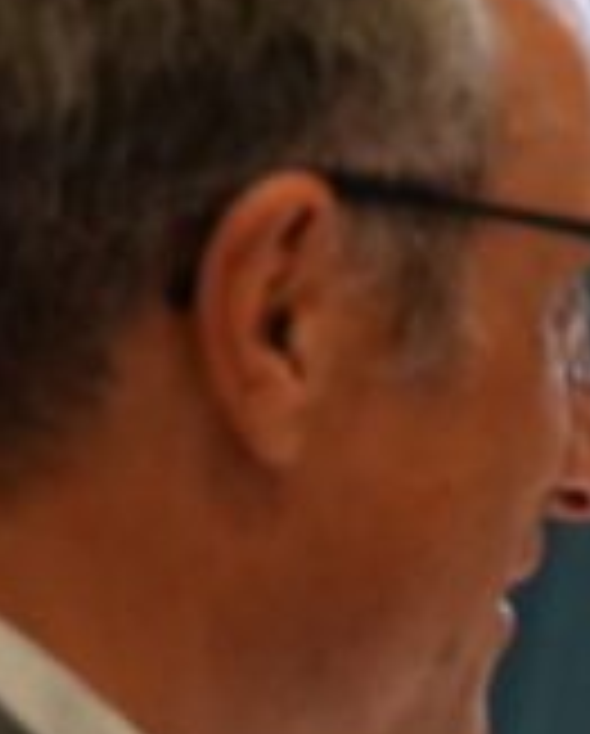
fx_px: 7285
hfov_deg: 4.5
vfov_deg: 5.8
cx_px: 1603
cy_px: 459
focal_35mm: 335
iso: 3200
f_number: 2.8
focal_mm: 56.8
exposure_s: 1/250
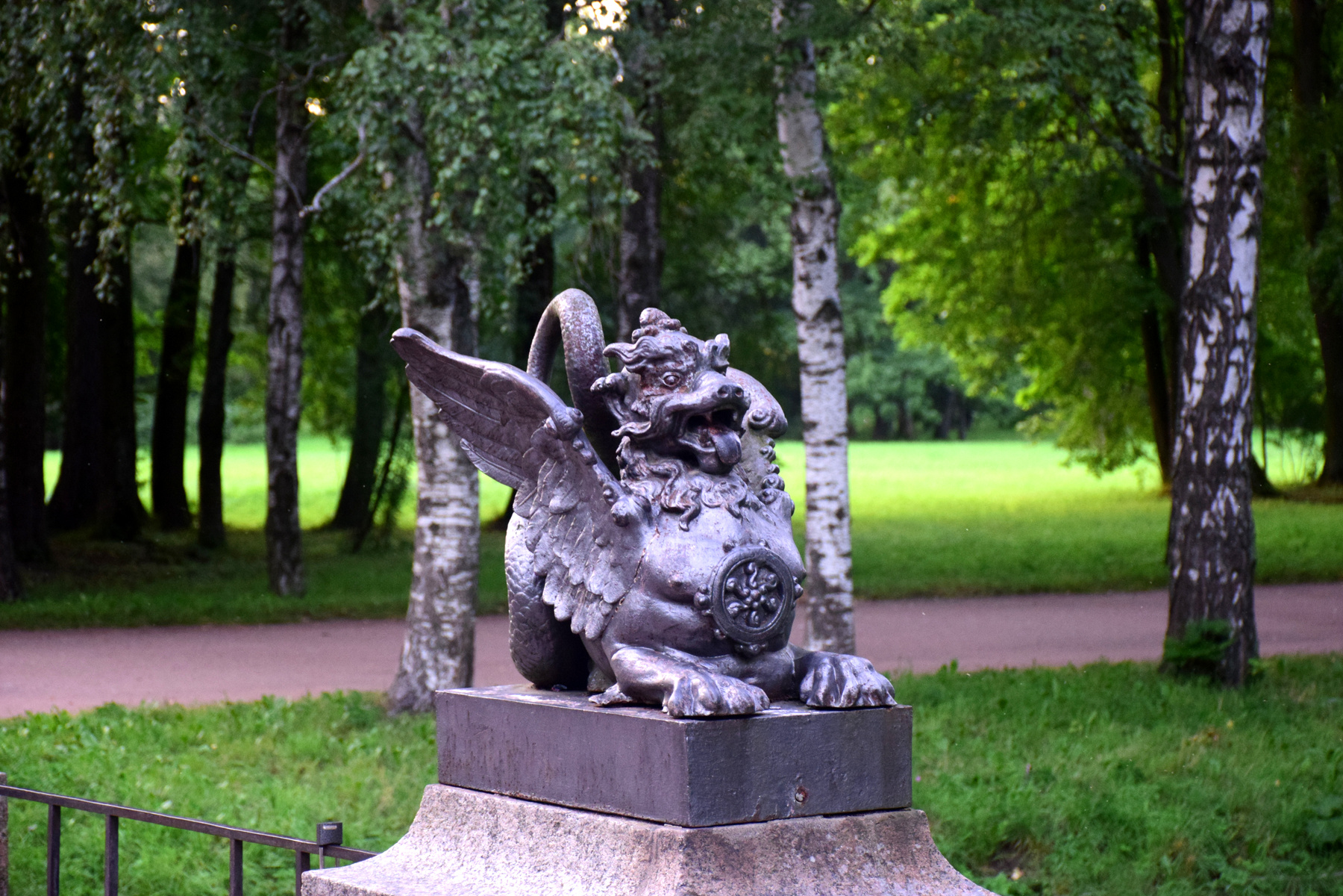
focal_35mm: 112
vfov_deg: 12.2
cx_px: 672
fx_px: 4197
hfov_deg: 18.2
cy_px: 448
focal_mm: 75
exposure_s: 1/125
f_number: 5.6
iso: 1600
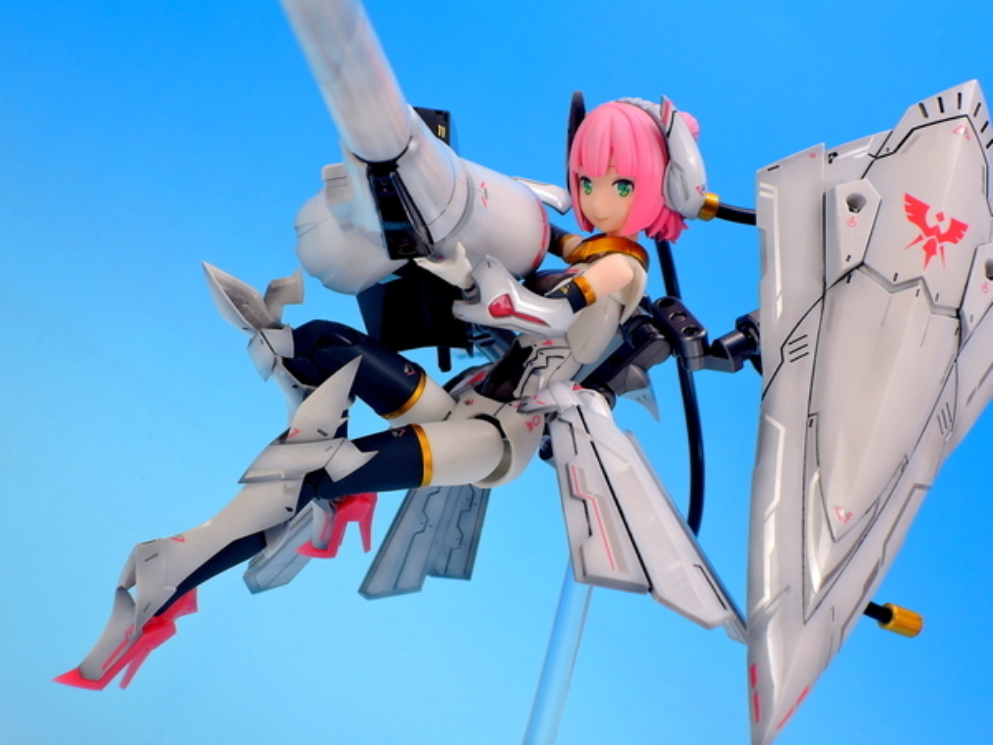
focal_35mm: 105
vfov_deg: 14.1
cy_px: 372
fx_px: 3012
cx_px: 496
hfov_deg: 18.7
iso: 80
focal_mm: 22.4
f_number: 5.2
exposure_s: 1/2.5
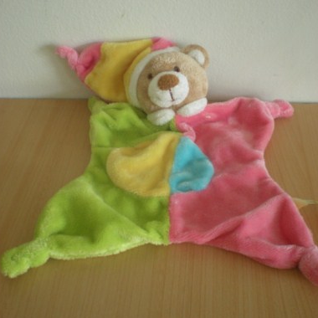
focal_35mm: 46
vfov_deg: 36.8
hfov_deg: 36.8
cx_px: 161
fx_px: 478
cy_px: 151
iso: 200
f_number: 3.1
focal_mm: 6.3
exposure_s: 1/17
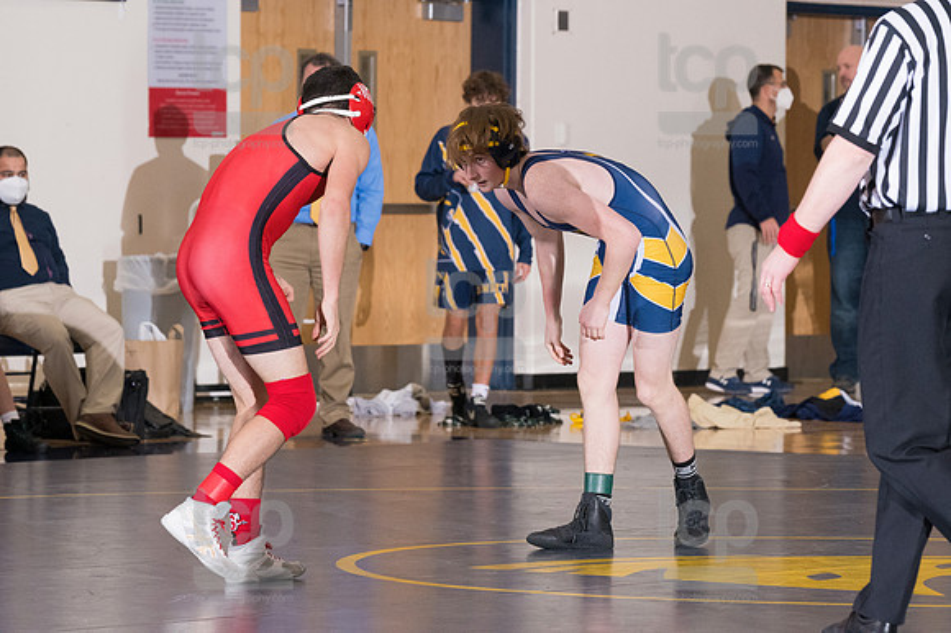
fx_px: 5729
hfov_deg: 9.5
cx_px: 476
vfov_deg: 6.3
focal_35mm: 217
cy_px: 316
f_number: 5.6
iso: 2000
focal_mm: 145
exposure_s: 1/250
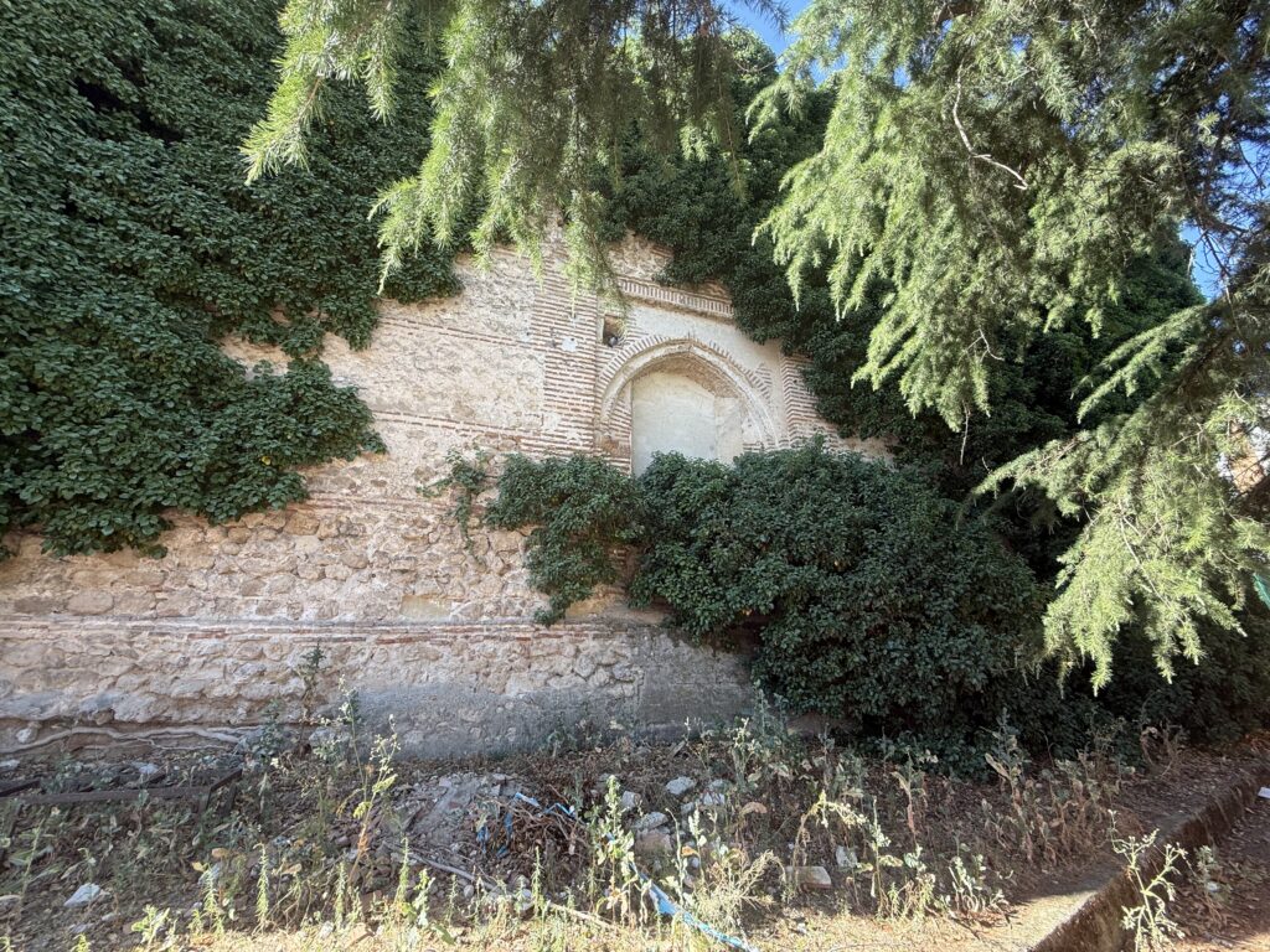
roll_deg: +0.0
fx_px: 514
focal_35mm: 14
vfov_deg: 85.7
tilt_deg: +21.1
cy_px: 476
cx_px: 635
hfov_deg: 102.1
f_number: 2.2
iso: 50
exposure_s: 1/210
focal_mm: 2.22
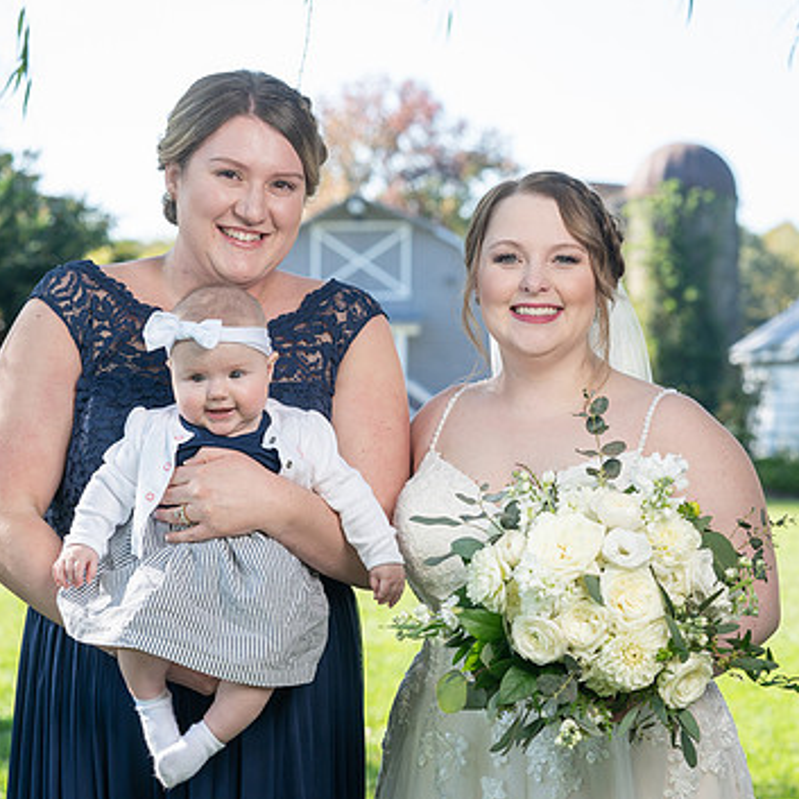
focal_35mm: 126
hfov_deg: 13.8
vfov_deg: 13.8
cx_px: 436
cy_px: 440
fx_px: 3290
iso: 200
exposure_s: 1/200
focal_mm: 81
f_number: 5.6
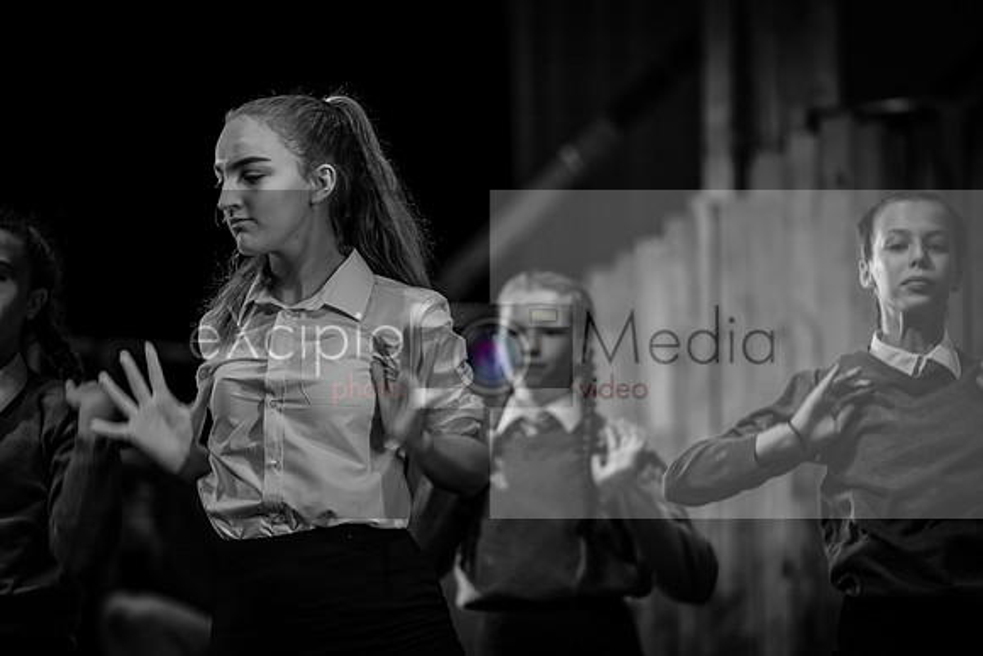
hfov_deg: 10.4
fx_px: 5408
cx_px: 492
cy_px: 328
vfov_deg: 6.9
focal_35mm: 198
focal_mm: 198
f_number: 2.8
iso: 320
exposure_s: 1/100
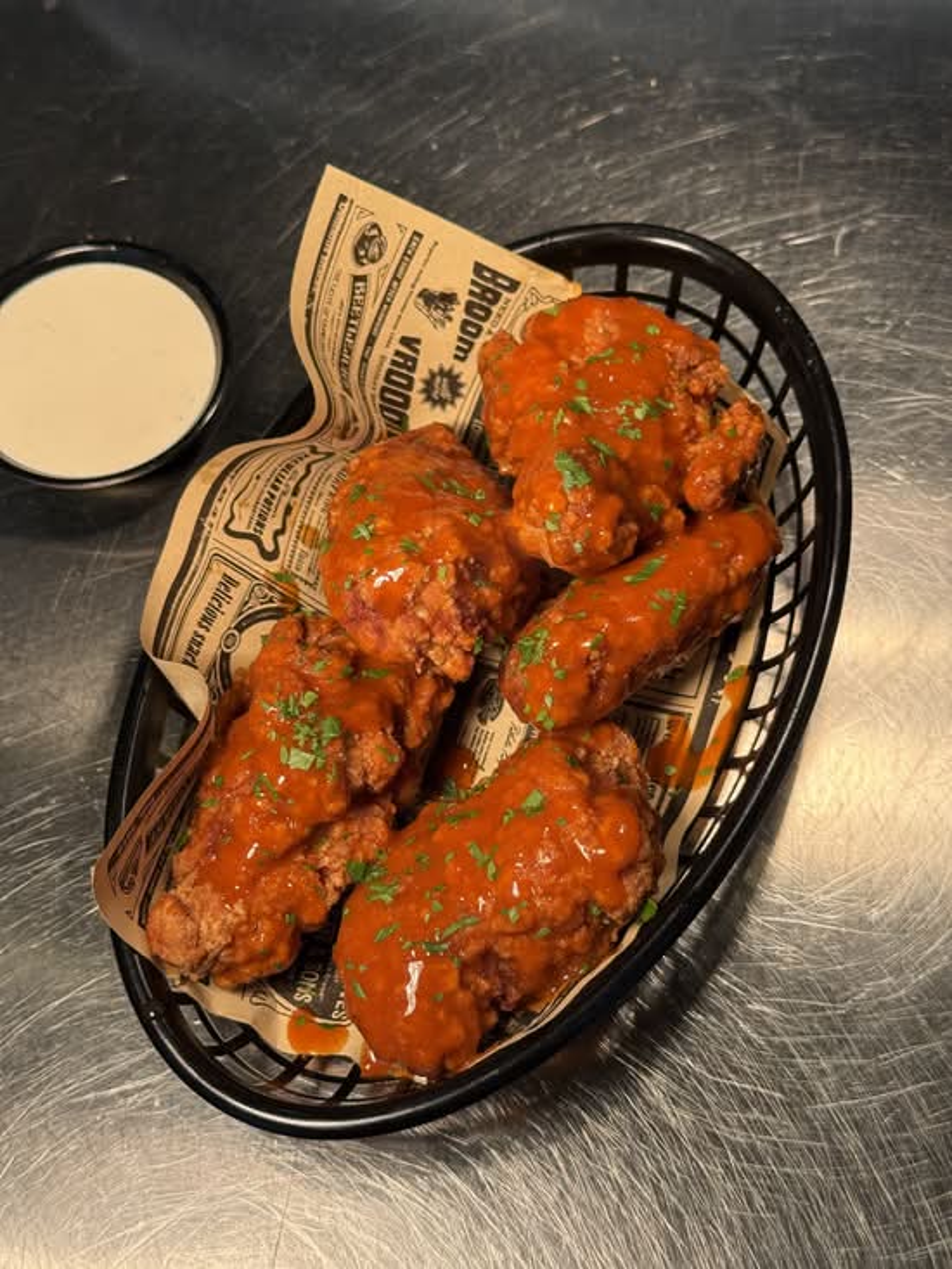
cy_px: 634
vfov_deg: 39.7
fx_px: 1760
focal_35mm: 48
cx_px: 476
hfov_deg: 30.3
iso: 80
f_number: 1.78
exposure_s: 1/530
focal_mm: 6.76
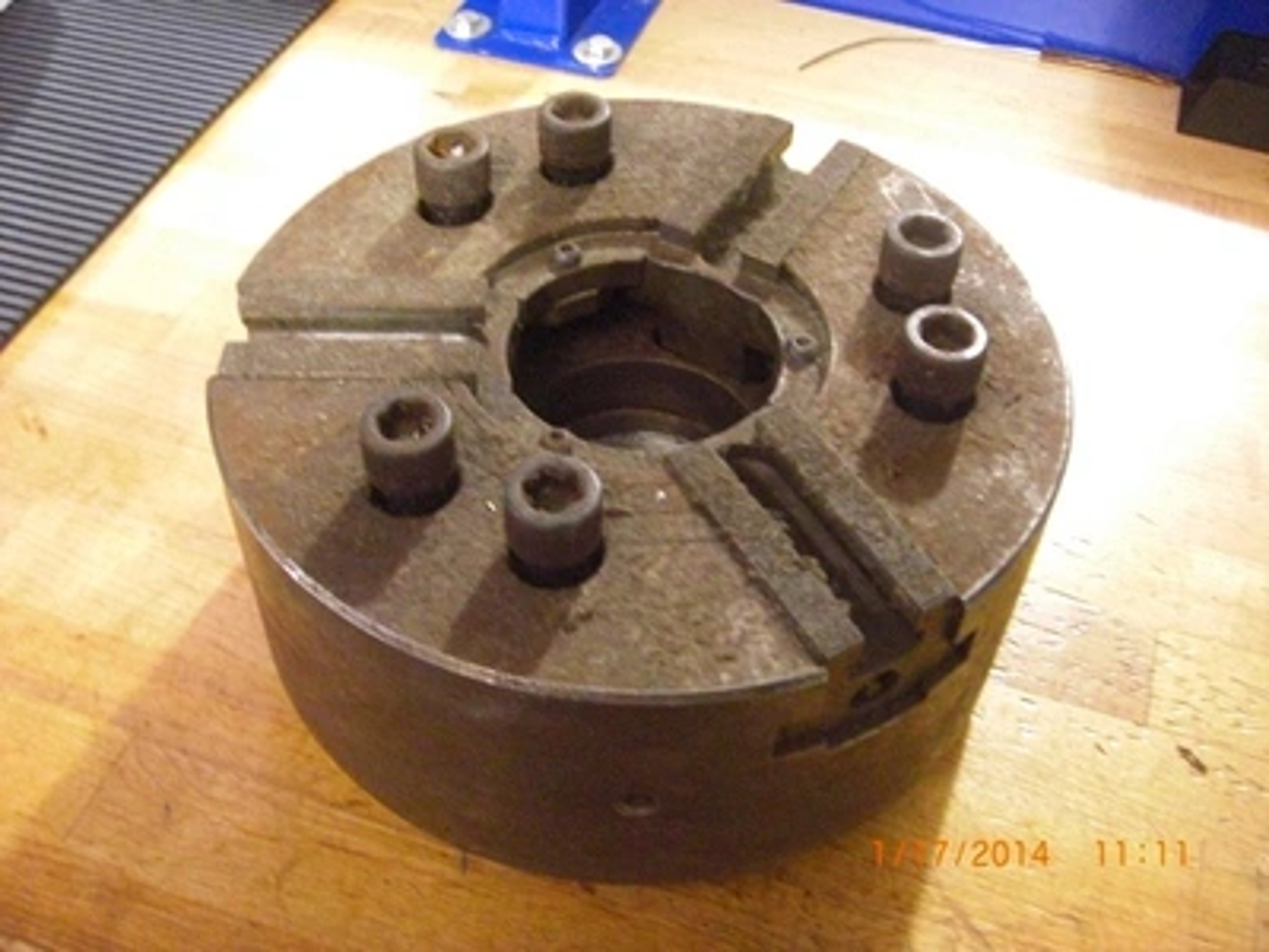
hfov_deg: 49.0
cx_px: 634
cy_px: 476
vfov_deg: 37.7
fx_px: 1393
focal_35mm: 38
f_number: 2.7
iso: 800
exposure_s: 1/40
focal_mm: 6.2
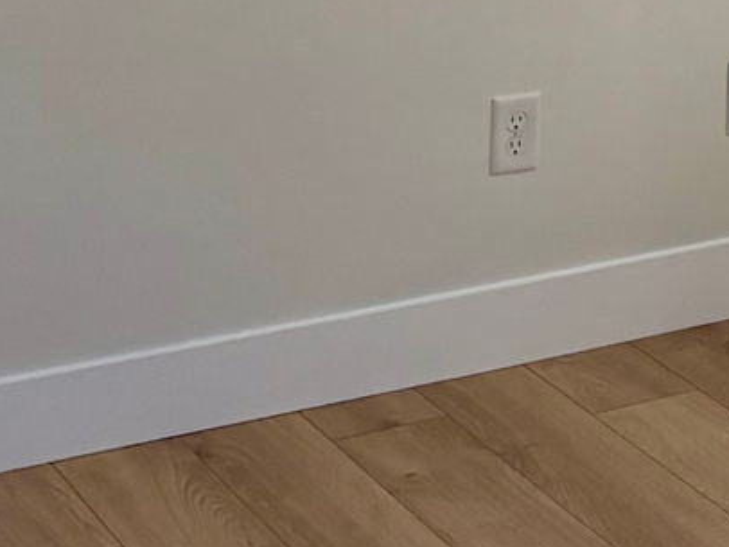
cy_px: -364
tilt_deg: -5.5
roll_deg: -0.9
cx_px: 1056
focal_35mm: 131
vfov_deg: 10.8
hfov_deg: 14.2
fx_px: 2760
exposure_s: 1/227
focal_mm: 5.96
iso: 125
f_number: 1.6
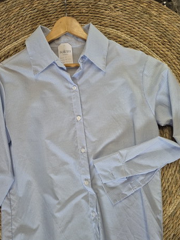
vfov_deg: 64.9
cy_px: 139
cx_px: 86
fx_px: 187
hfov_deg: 51.4
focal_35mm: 27
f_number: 1.8
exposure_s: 1/100
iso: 800
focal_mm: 5.4
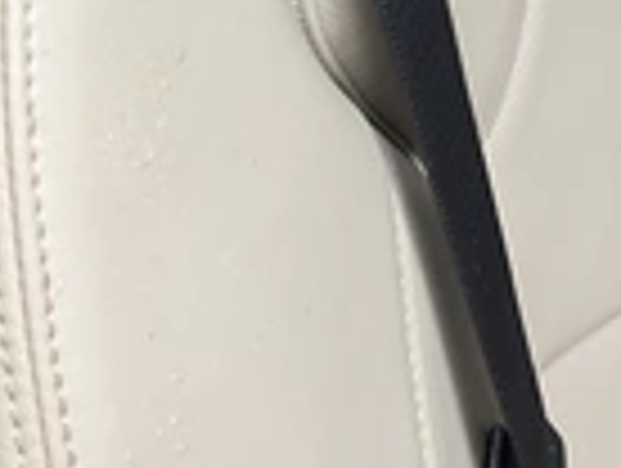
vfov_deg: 16.5
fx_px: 1510
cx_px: 675
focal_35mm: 84
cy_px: -162
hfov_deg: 22.0
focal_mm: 3
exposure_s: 1/122
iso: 50
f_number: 1.8
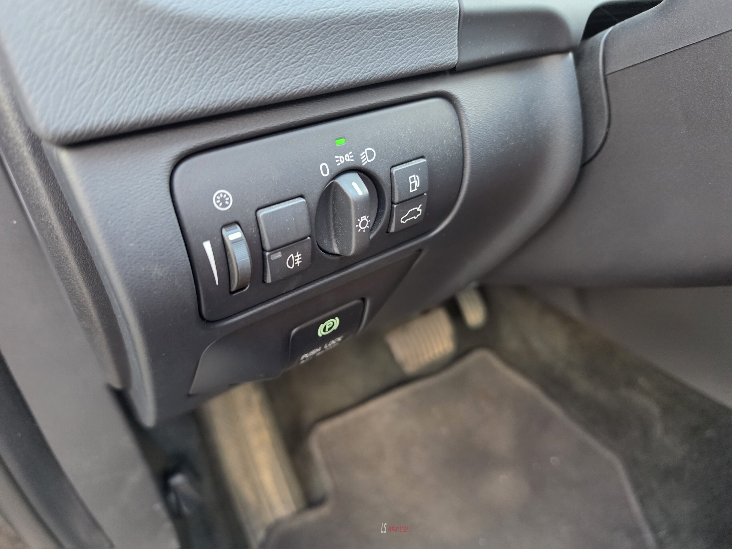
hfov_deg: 73.9
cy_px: 274
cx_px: 366
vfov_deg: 58.9
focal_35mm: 23
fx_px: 486
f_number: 1.4
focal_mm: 6.5
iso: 1000
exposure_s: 1/120
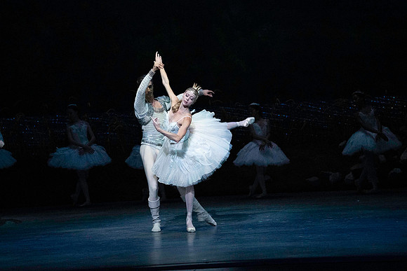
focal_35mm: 200
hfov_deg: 10.3
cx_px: 204
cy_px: 136
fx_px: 2262
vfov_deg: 6.9
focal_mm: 200
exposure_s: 1/400
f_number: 5
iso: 25600
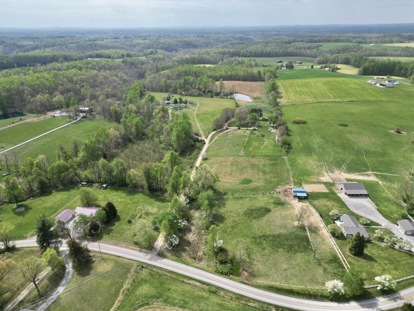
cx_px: 207
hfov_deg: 71.6
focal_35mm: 24
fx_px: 287
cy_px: 156
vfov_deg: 56.8
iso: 140
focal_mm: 6.72
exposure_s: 1/4000
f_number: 1.7
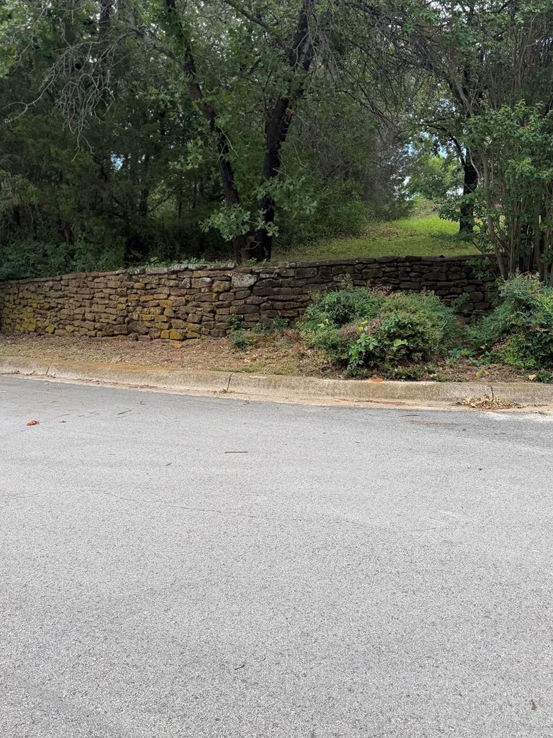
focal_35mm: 32
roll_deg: -1.3
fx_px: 682
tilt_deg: -6.0
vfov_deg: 56.7
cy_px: 340
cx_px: 298
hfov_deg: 44.1
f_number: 1.78
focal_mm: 6.76
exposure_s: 1/1410
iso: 80
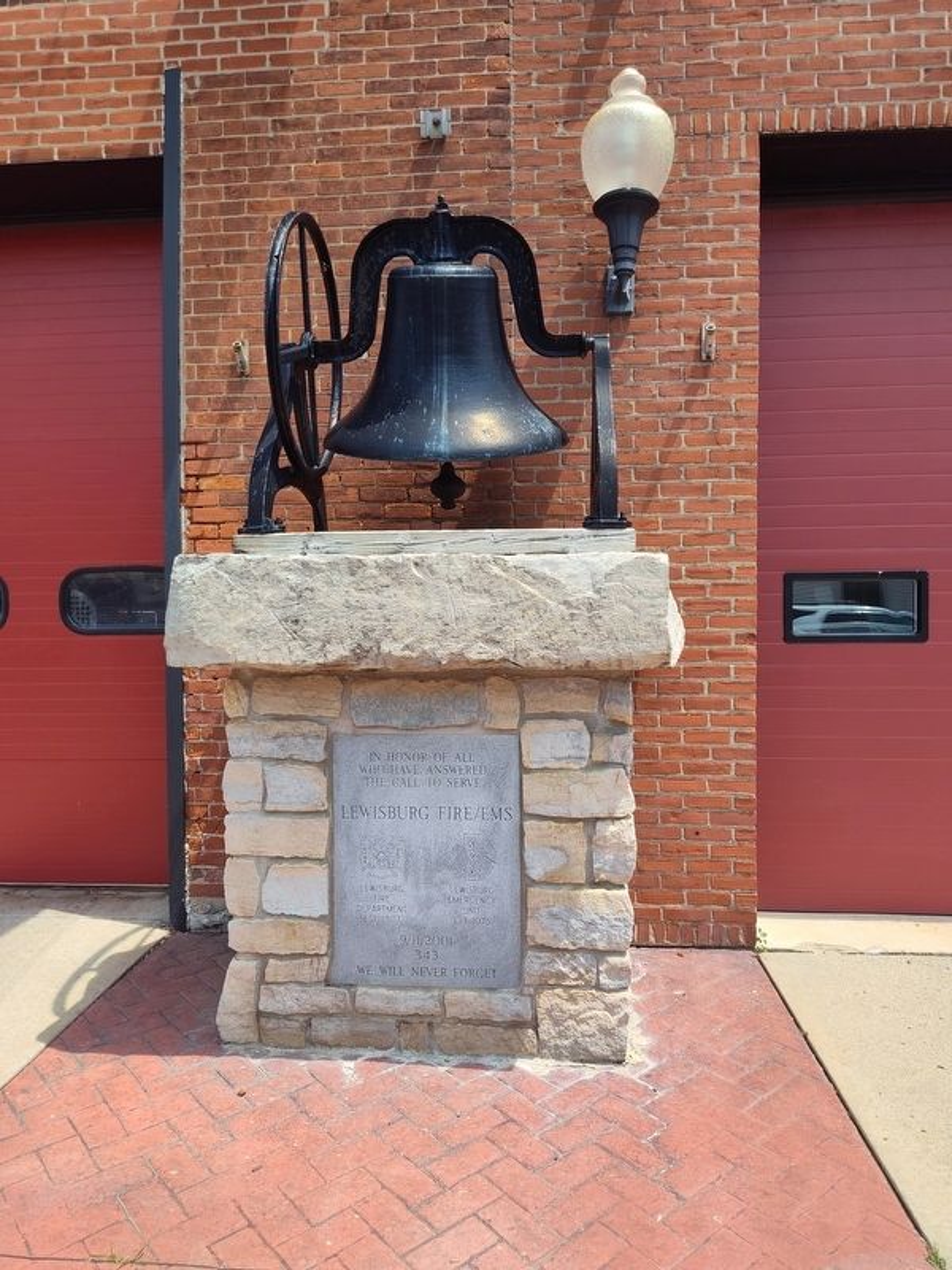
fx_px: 843
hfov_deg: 58.9
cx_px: 476
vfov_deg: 73.9
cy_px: 635
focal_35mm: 23
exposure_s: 1/926
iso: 100
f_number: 1.8
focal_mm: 5.56
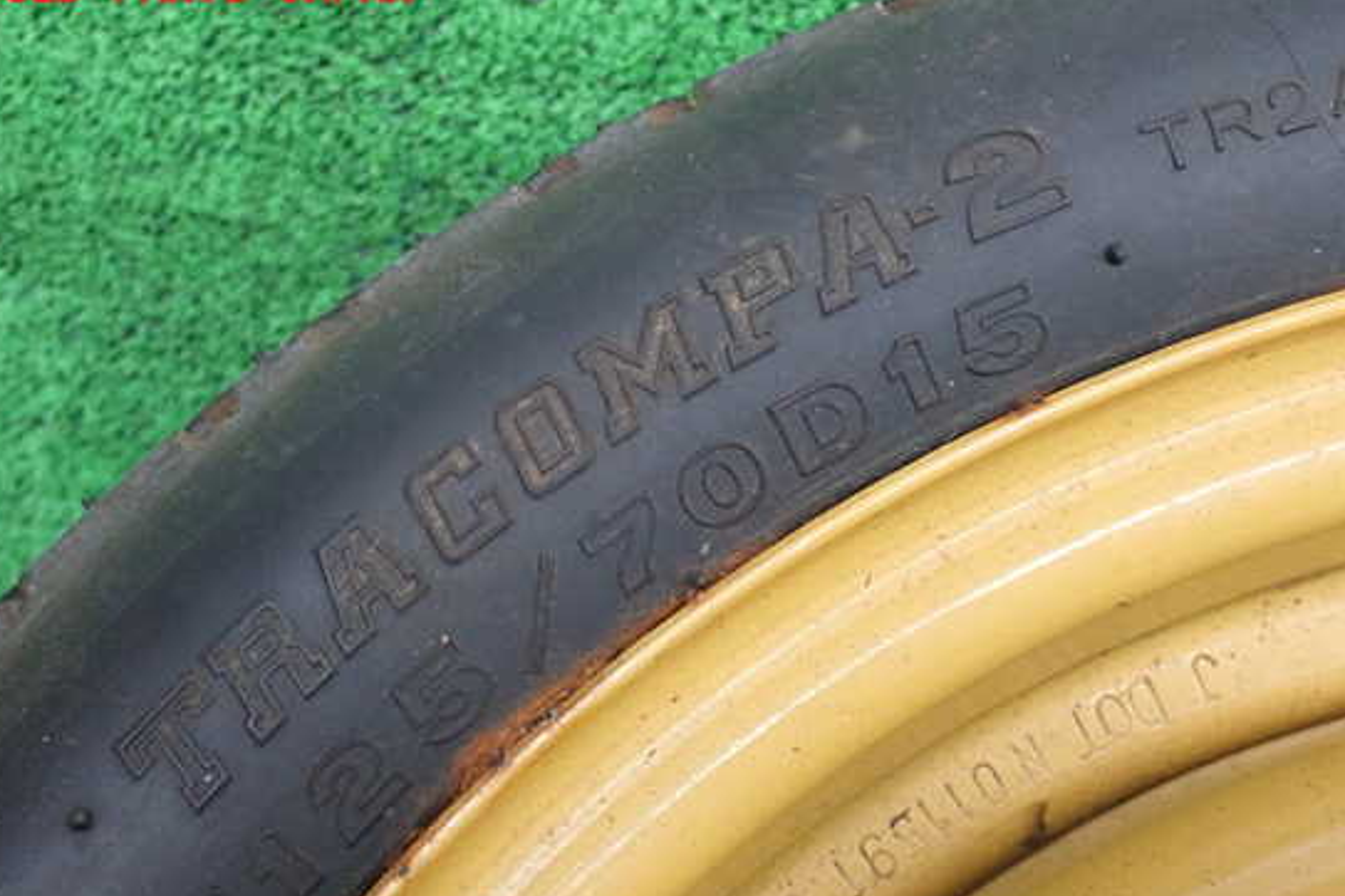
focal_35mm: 54
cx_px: 706
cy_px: 512
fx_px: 2017
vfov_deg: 25.0
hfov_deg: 36.9
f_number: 3.1
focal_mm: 8.4
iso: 1000
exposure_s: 1/125
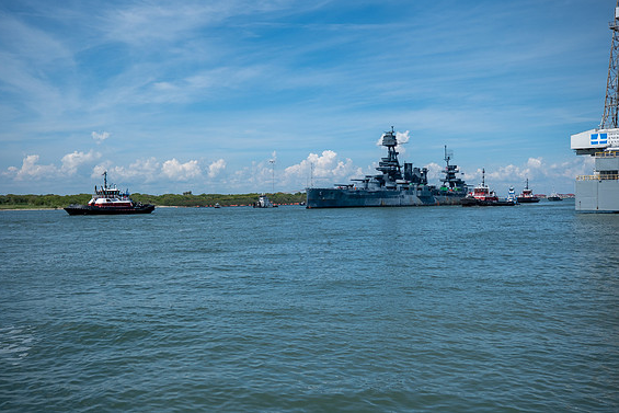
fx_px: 654
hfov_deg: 50.7
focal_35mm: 38
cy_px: 202
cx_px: 302
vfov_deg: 35.1
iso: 160
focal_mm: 24.7
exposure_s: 1/2500
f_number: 4
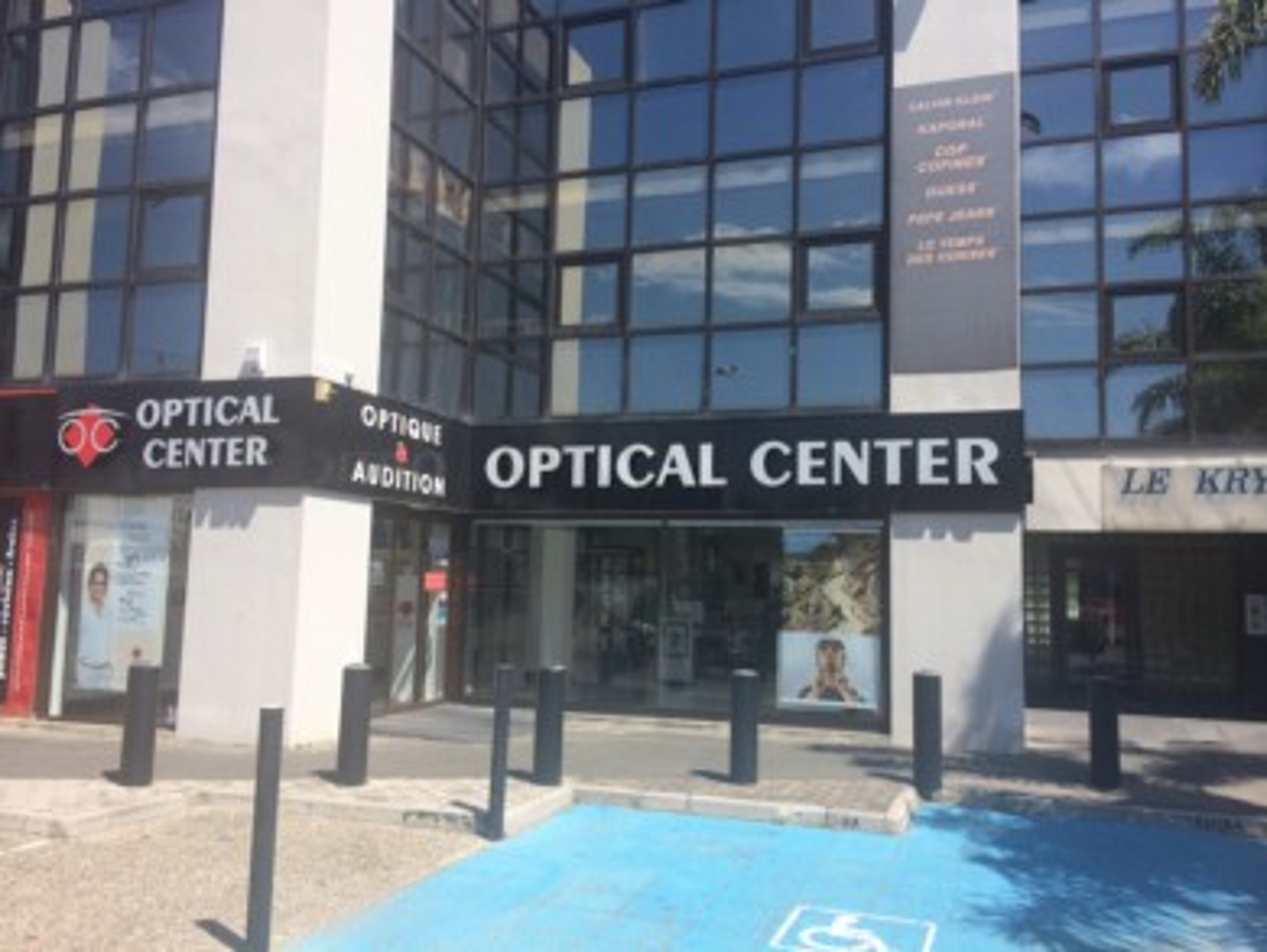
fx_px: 1099
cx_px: 634
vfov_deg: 46.8
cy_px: 476
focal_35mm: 30
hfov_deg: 59.9
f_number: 2.2
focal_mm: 4.12
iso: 40
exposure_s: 1/2160
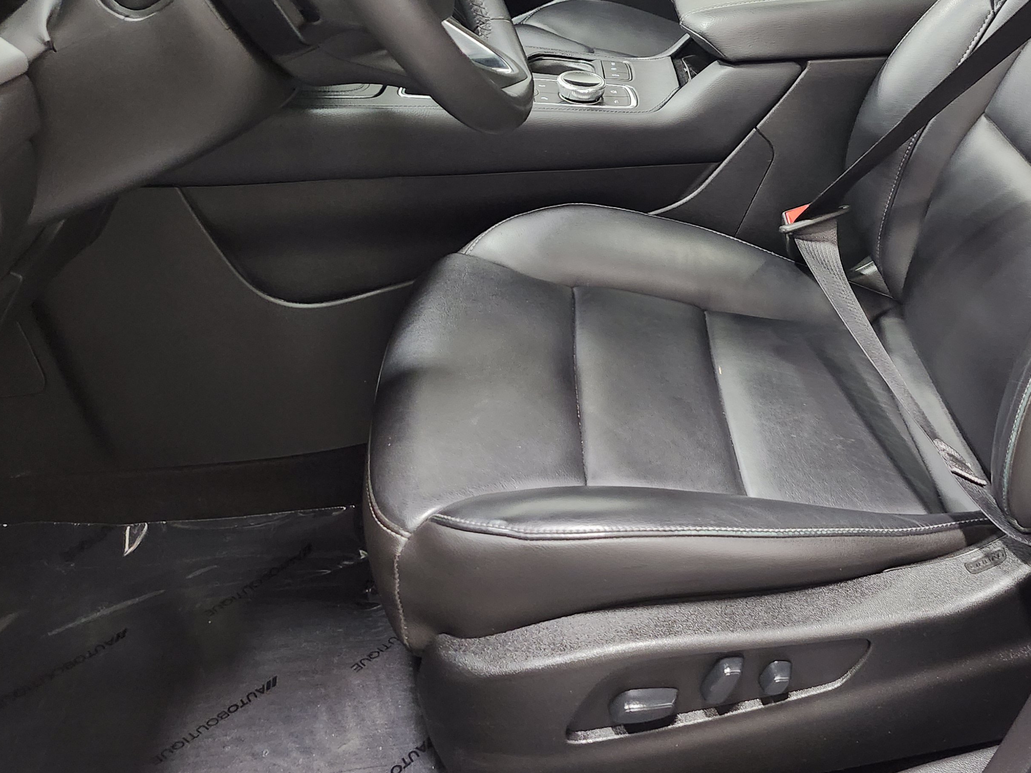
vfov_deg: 37.1
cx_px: 841
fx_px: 1132
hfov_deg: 46.1
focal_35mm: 38
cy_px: 228
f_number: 1.8
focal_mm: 5.54
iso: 800
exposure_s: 1/60
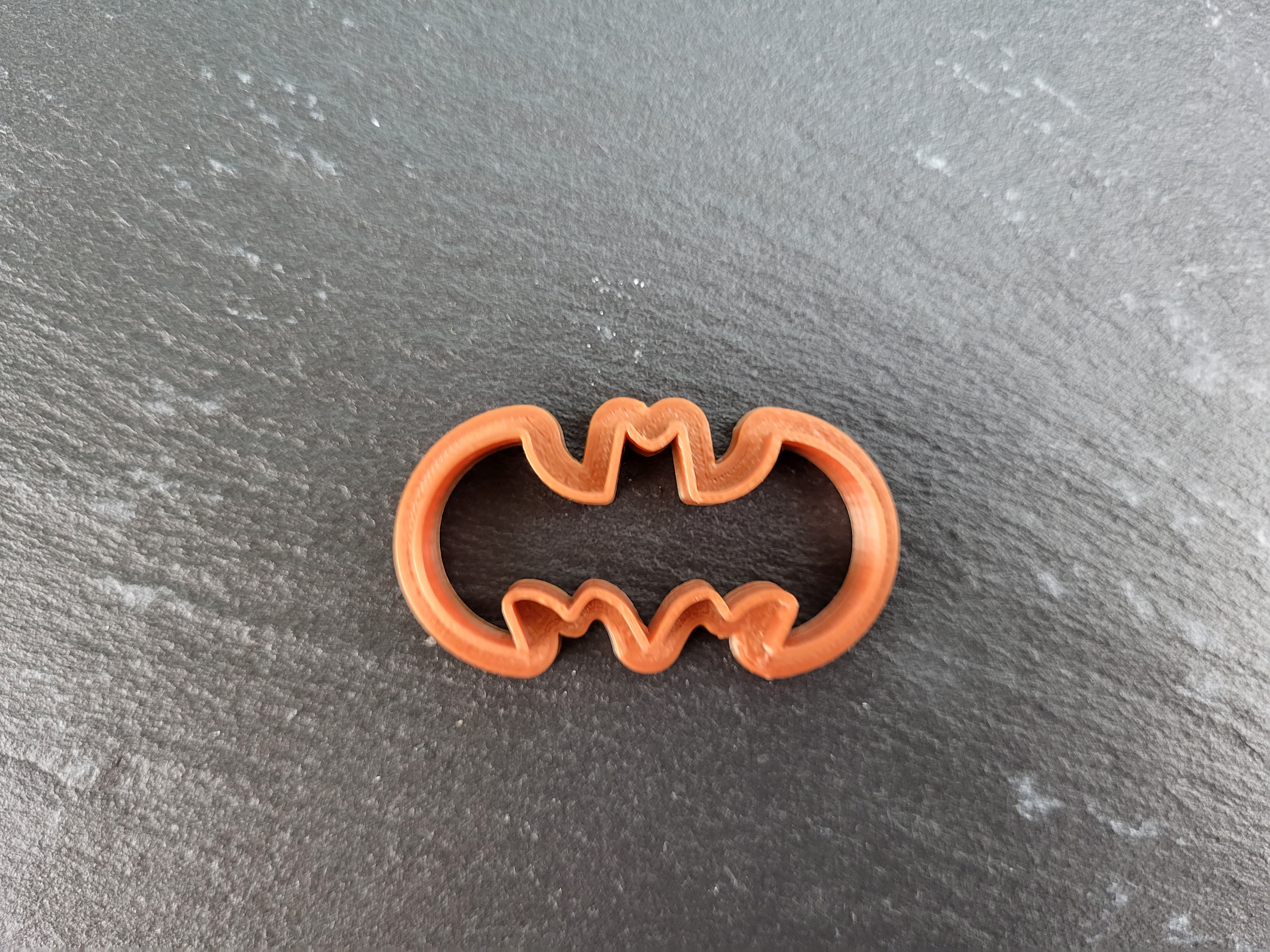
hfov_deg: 67.3
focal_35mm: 26
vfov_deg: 53.1
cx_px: 635
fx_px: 954
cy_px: 476
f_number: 1.8
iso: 400
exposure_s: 1/50
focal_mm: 5.4
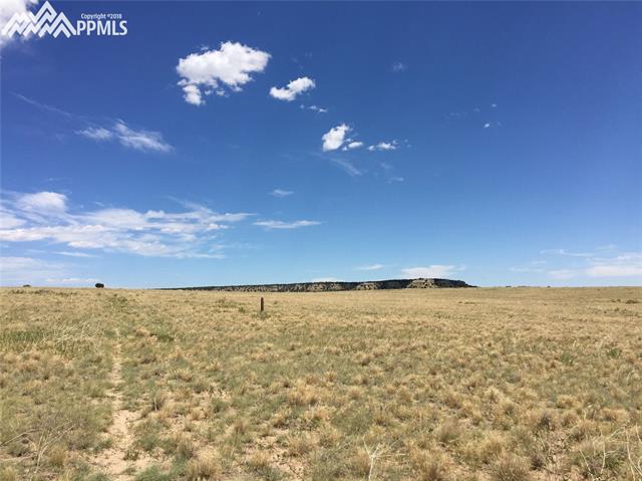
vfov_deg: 48.2
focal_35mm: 29
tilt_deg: +6.3
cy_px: 240
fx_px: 537
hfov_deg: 61.7
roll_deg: +0.0
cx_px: 321
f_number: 2.2
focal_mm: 4.15
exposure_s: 1/3597
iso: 32
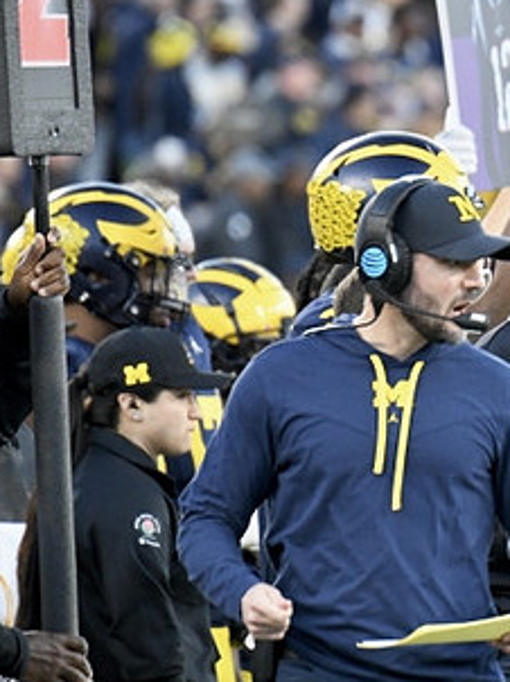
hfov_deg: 1.3
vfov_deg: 1.8
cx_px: 584
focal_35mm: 1108
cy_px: 388
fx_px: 21796
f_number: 5.6
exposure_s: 1/640
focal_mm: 400
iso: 3200
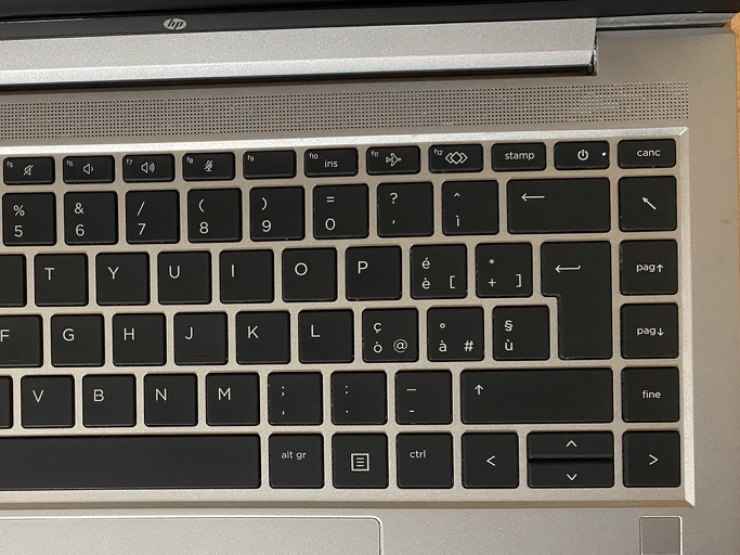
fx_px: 834
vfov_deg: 36.5
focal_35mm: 39
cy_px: 366
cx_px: 213
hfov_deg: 46.6
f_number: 1.8
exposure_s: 1/33
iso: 400
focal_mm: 4.25
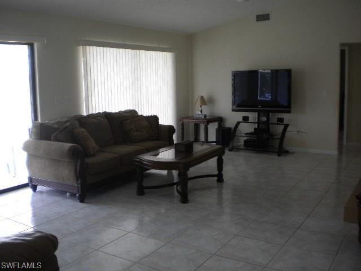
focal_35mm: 35
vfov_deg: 40.7
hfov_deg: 52.6
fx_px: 365
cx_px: 180
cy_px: 136
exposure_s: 1/55.5
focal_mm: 6.3
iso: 215
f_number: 3.1
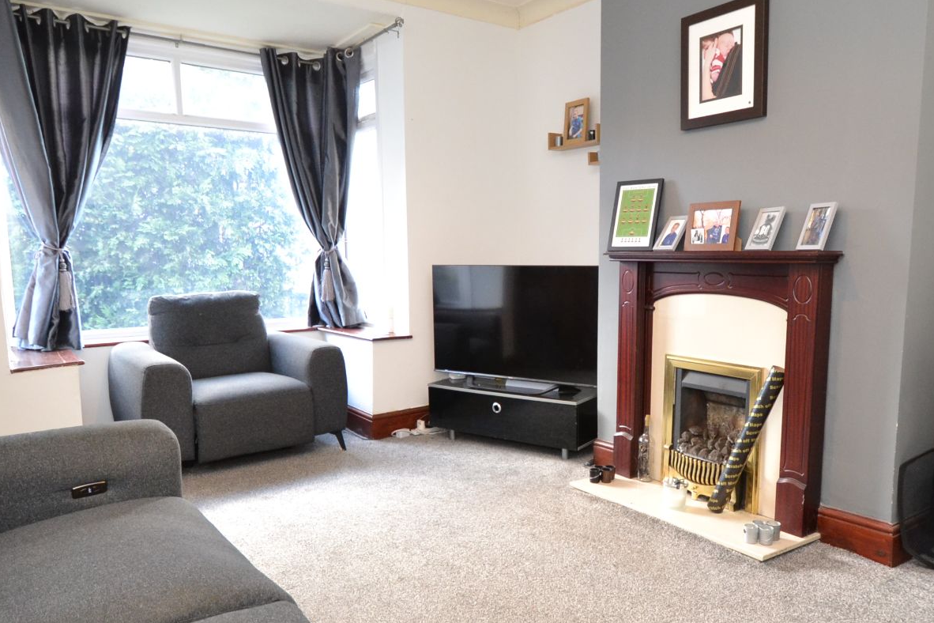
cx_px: 527
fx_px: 675
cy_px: 335
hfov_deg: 69.1
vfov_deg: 49.5
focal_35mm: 26
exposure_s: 1/60
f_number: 3.5
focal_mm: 10
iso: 1250
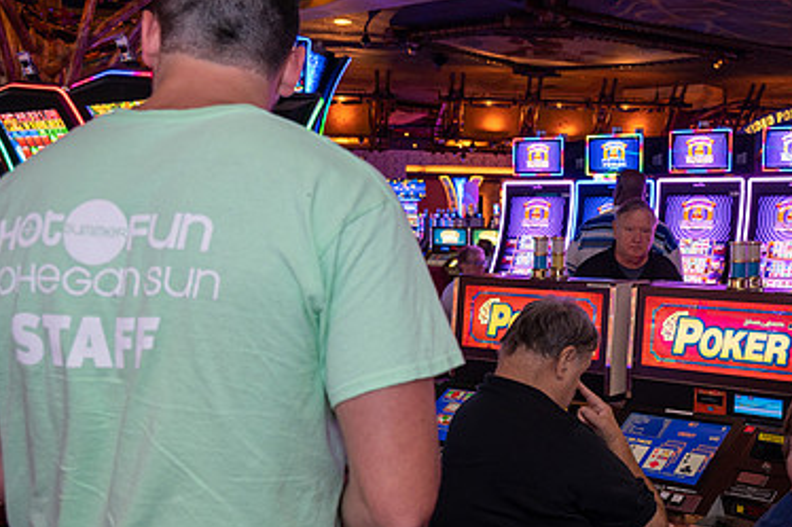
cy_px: 337
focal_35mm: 45
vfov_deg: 29.7
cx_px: 538
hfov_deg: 42.9
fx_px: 990
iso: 1400
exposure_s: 1/60
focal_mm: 29
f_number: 4.5
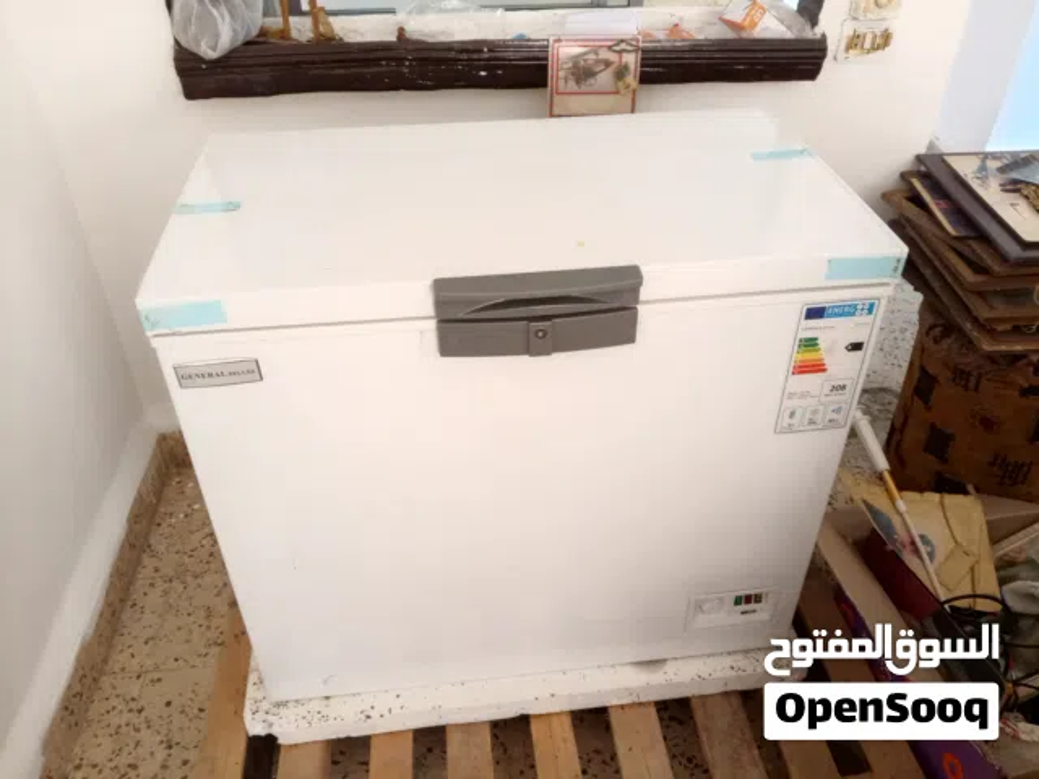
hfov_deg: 65.3
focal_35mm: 27
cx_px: 520
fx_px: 810
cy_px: 390
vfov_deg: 51.4
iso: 1327
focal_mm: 4.19
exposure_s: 1/33.3
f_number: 1.6
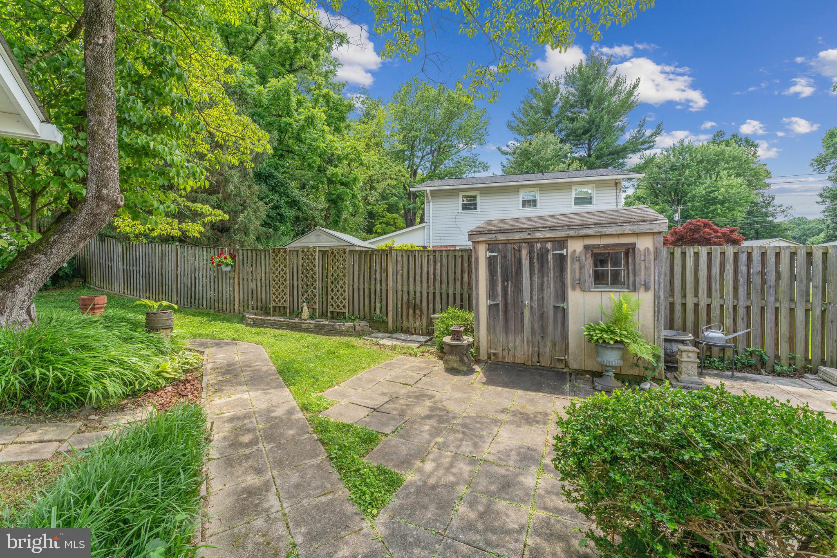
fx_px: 325
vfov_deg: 81.2
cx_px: 418
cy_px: 279
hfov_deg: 104.3
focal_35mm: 14
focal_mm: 14
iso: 200
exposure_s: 1/90
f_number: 8
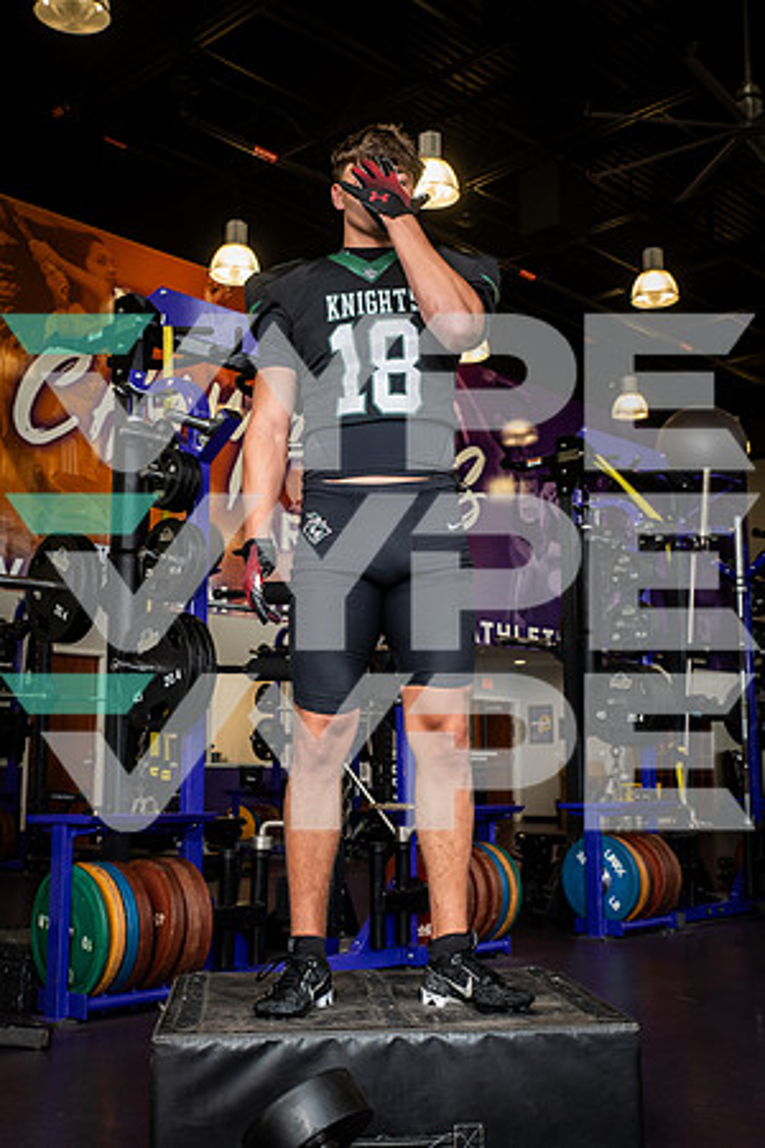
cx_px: 382
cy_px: 574
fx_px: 1275
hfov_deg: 33.4
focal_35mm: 40
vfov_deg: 48.5
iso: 800
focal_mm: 40
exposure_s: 1/250
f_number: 7.1
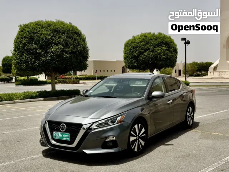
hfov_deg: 71.6
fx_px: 159
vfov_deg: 56.8
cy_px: 86
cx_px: 114
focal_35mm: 24
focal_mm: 6.76
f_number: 1.78
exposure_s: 1/9009
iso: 80
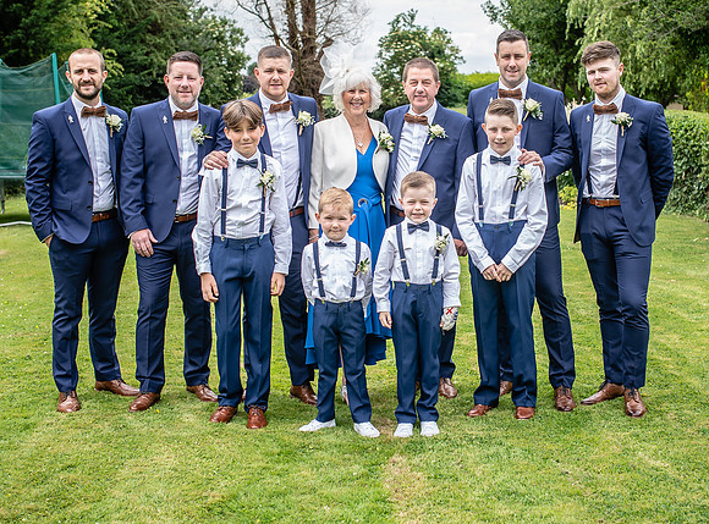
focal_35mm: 53
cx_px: 417
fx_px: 1084
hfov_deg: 36.1
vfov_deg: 27.1
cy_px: 211
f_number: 3.2
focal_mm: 35
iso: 100
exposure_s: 1/400
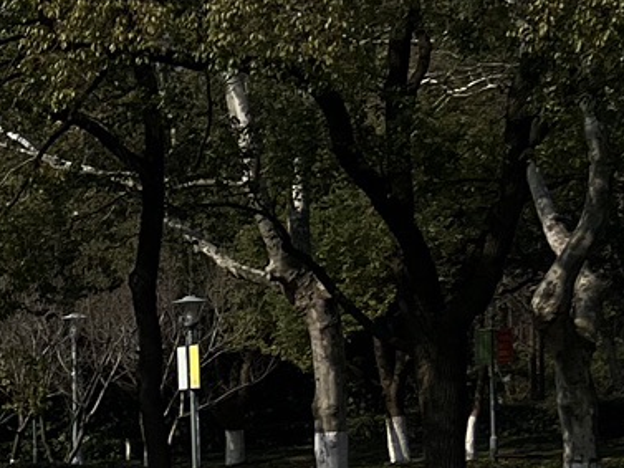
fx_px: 2488
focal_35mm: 138
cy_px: 625
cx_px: -743
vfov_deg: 10.5
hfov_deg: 12.2
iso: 50
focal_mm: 5.7
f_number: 1.5
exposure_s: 1/7463
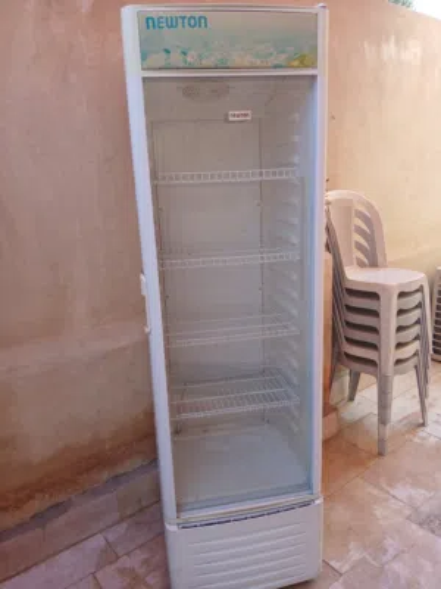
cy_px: 294
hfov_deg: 53.1
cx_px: 220
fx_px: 442
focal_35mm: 26
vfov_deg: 67.3
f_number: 1.8
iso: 32
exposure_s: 1/50
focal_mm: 3.98
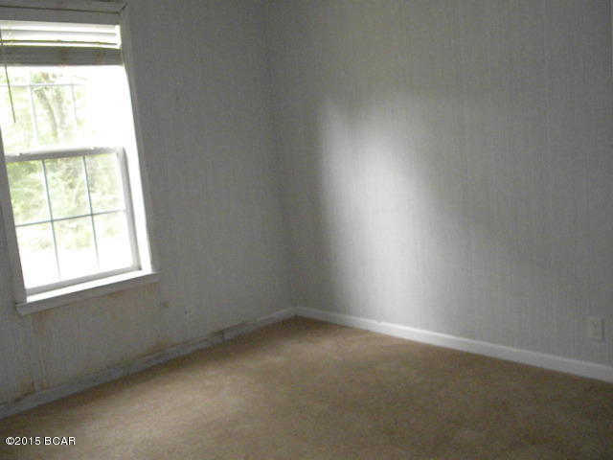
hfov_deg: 51.4
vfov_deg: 39.7
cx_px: 306
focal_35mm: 36
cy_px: 230
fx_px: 638
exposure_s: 1/62.8
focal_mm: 6.4
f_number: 3.7
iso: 1166
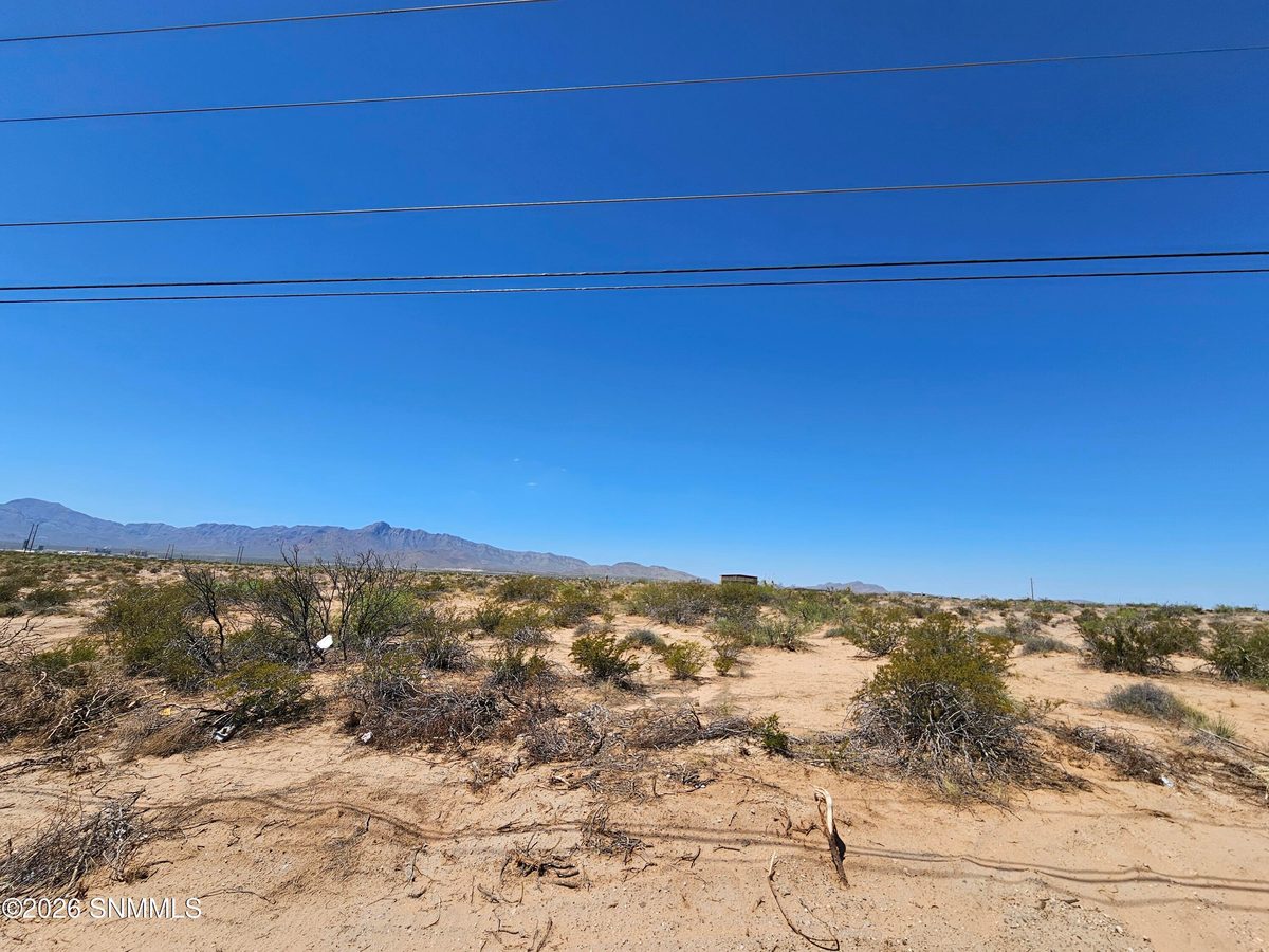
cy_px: 476
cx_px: 634
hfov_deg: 106.2
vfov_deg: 89.9
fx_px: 477
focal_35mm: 13
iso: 50
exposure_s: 1/3282
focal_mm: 2.2
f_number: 2.2
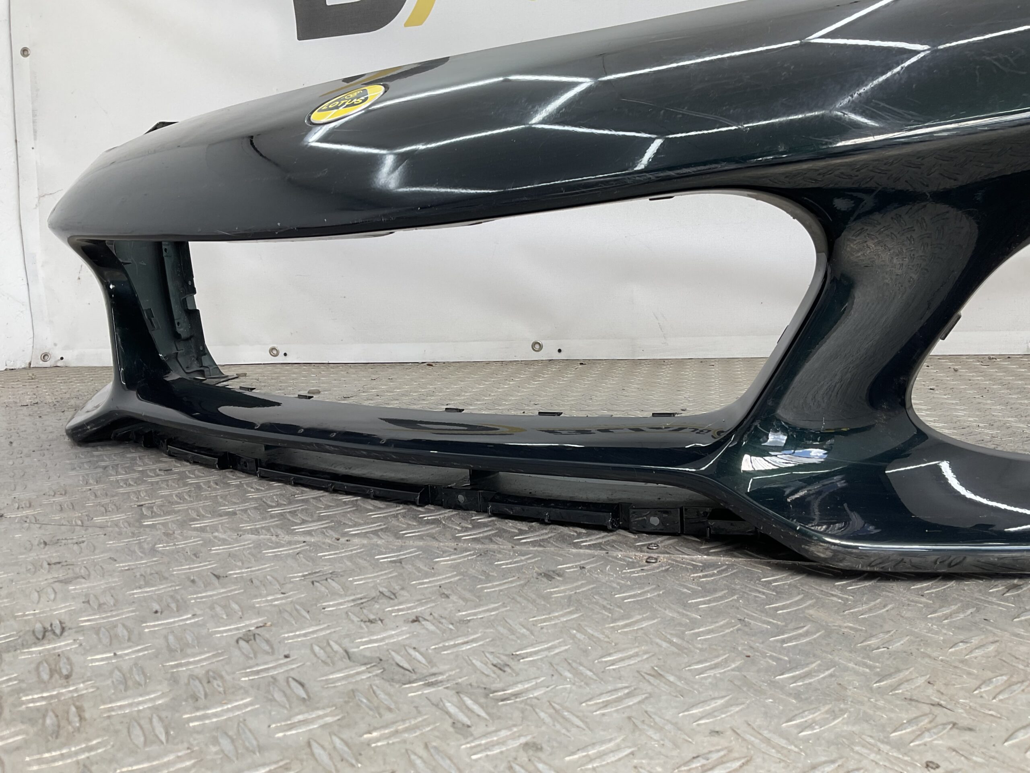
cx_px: 515
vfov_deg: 48.2
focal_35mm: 29
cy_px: 386
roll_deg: +1.5
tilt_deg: -7.5
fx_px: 863
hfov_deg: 61.7
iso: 16
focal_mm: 3
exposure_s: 1/101
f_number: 1.8
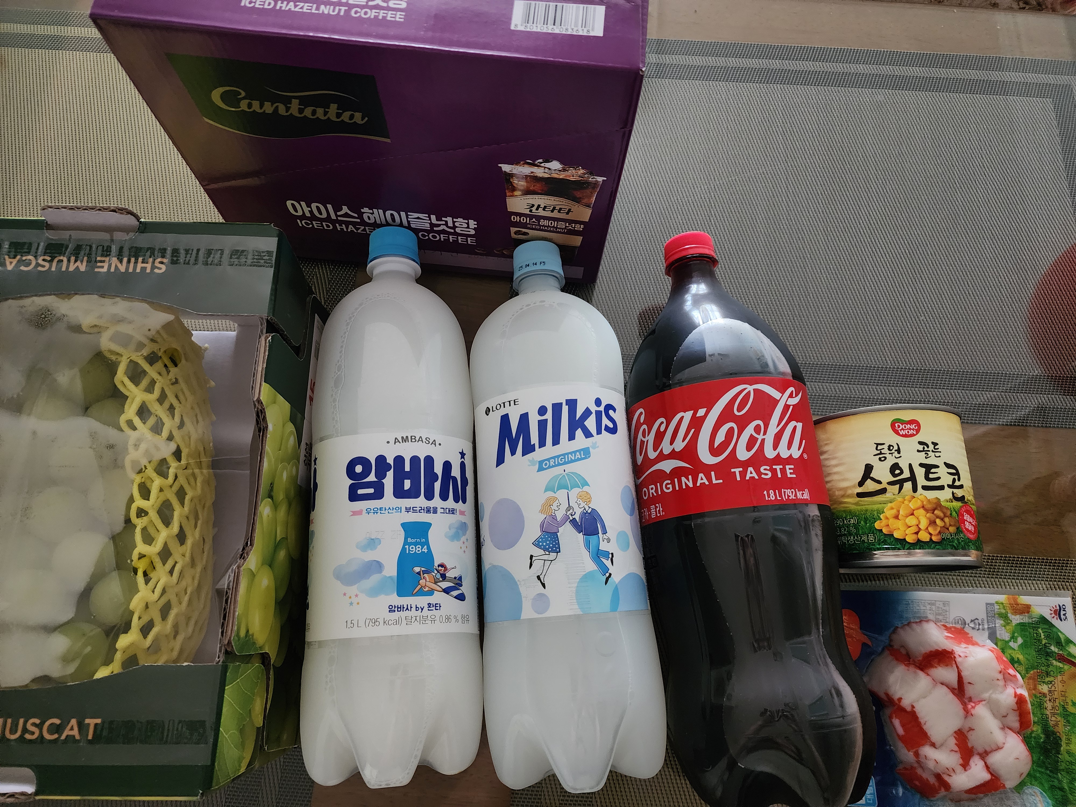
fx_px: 715
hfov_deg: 73.9
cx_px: 538
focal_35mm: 23
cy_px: 404
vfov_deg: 58.9
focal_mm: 6.4
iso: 640
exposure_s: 1/24
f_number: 1.8
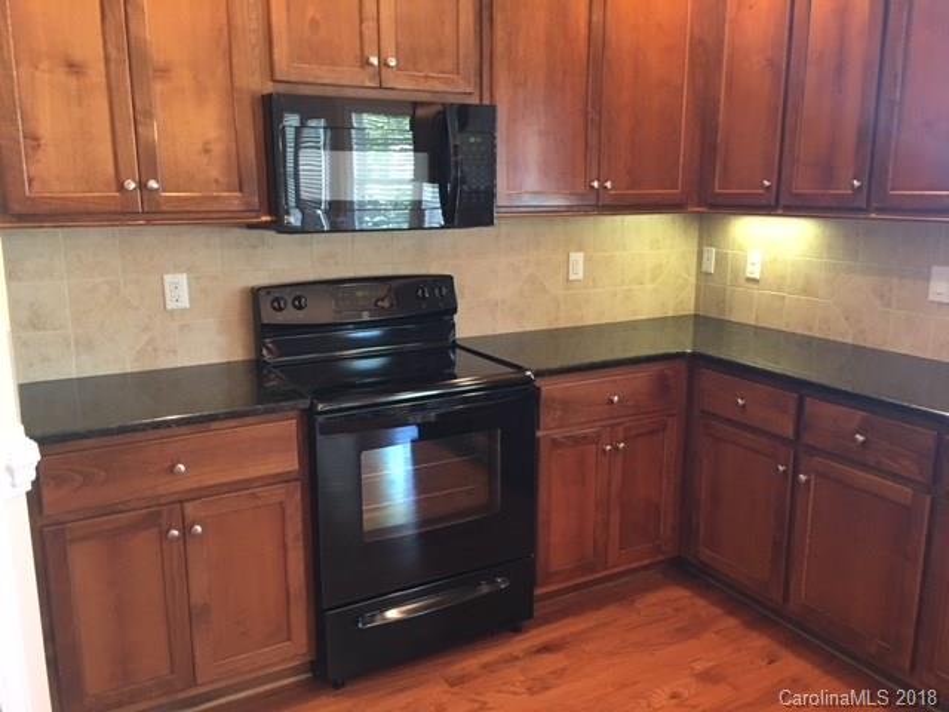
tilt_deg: -11.0
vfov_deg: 48.2
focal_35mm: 29
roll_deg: -1.0
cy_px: 356
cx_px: 474
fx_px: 795
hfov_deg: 61.7
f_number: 2.2
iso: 80
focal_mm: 4.15
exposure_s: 1/10
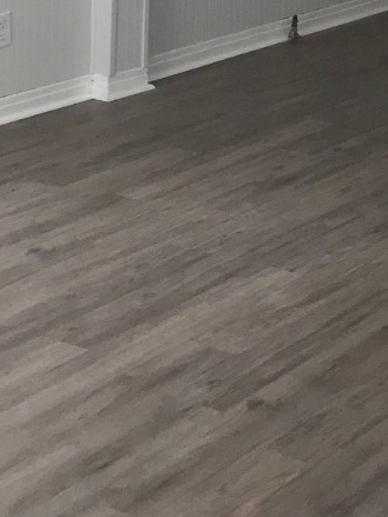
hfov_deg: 14.2
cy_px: -246
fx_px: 1465
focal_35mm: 98
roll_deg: -1.2
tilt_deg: -1.9
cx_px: 554
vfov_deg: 18.0
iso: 40
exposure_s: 1/120
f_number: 1.8
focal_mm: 3.99
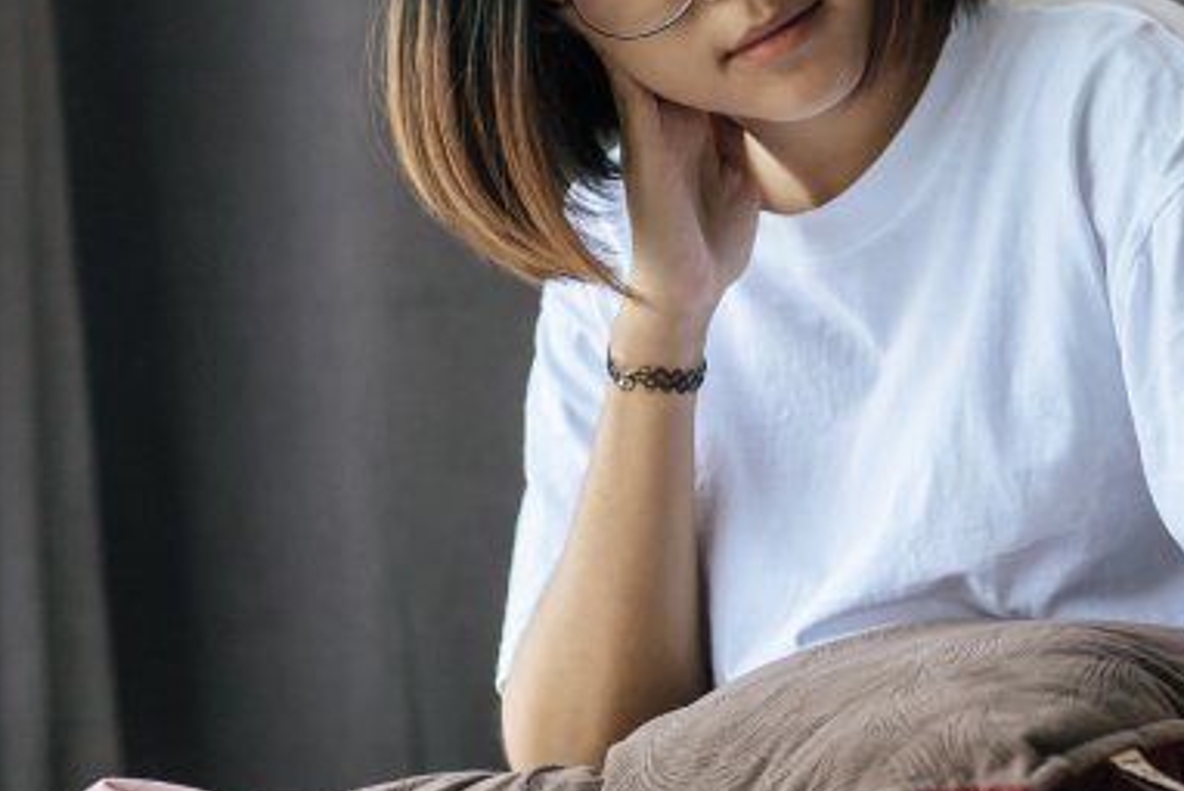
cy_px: 118
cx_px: 1234
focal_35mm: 157
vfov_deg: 8.7
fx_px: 5165
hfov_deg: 12.9
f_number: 2
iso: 200
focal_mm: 50
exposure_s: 1/200
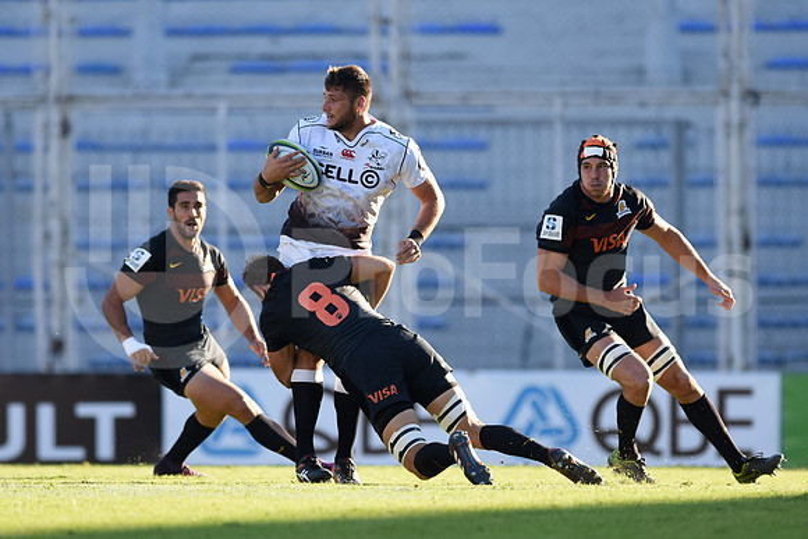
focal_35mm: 420
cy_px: 270
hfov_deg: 4.9
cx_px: 404
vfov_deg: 3.3
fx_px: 9428
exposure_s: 1/1000
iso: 500
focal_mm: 420
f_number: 4
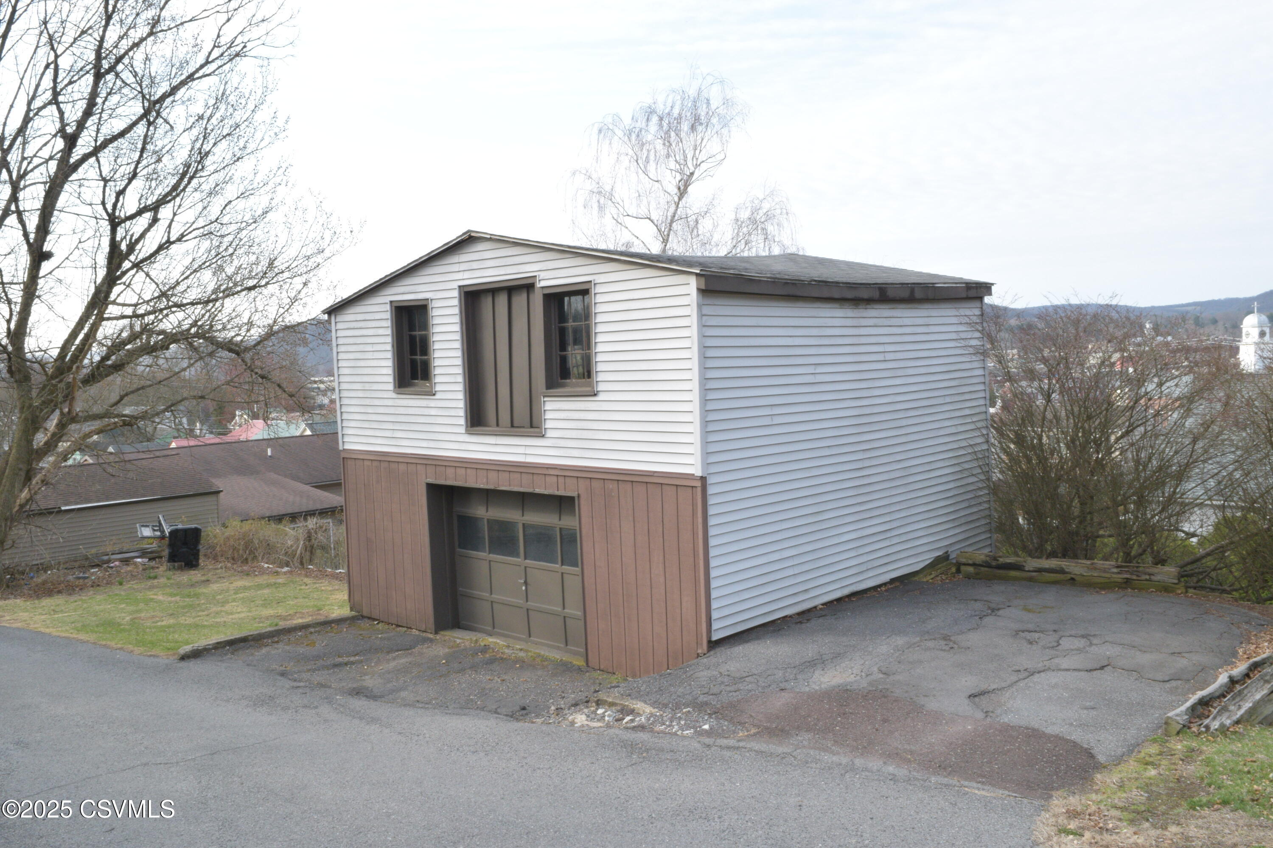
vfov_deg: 43.6
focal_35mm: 30
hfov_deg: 61.9
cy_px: 424
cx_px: 636
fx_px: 1061
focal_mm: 20
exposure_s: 1/60
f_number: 25
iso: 800
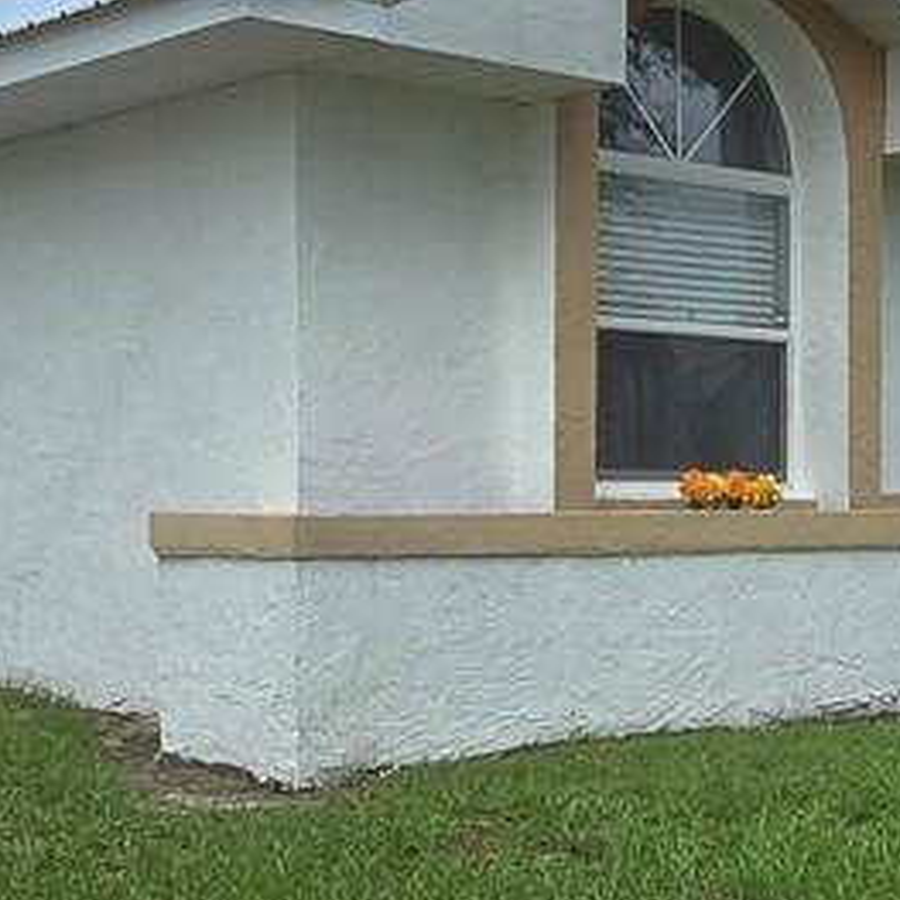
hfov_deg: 24.3
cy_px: 571
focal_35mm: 70
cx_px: 702
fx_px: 2059
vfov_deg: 24.6
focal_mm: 2.2
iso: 50
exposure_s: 1/2760
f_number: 2.2
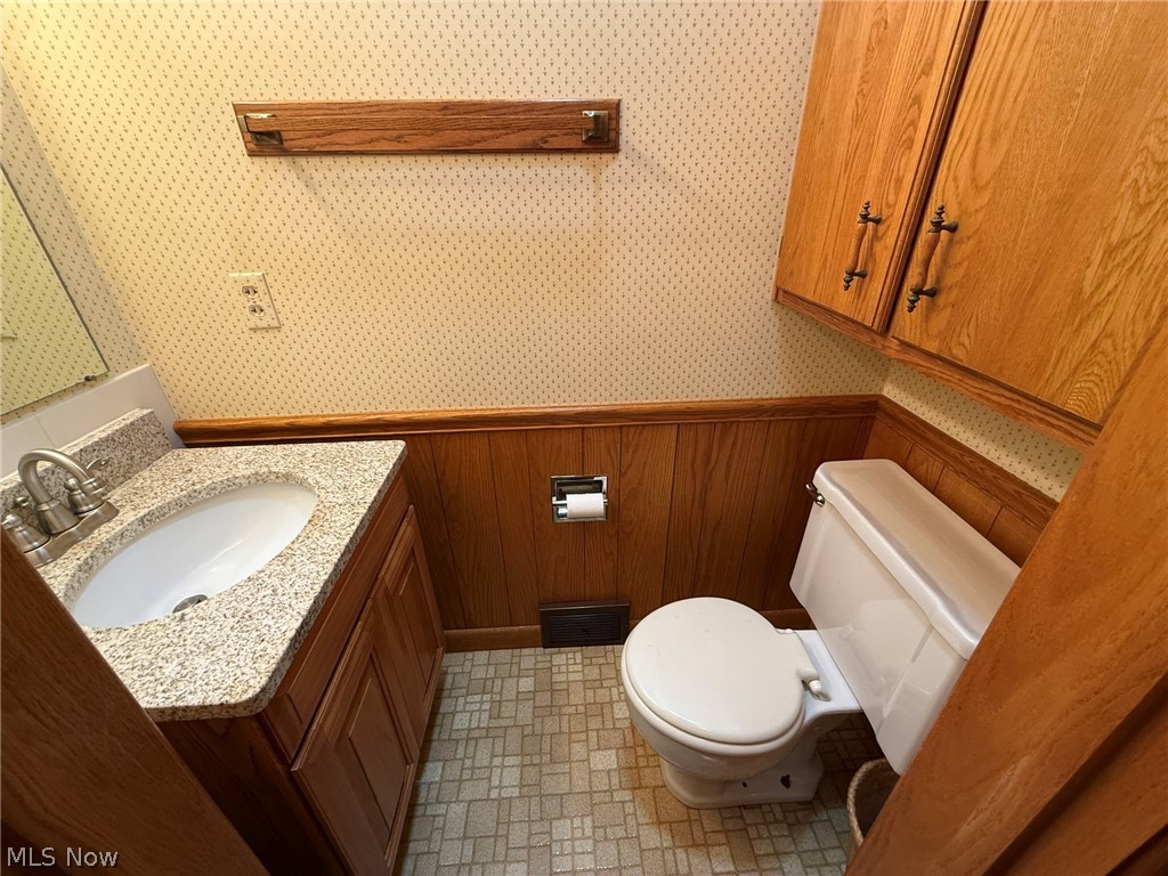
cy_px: 438
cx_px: 584
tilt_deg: -28.1
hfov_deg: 102.1
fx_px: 472
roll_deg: +0.6
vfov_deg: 85.7
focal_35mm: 14
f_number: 2.2
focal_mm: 2.22
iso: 200
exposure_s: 1/60
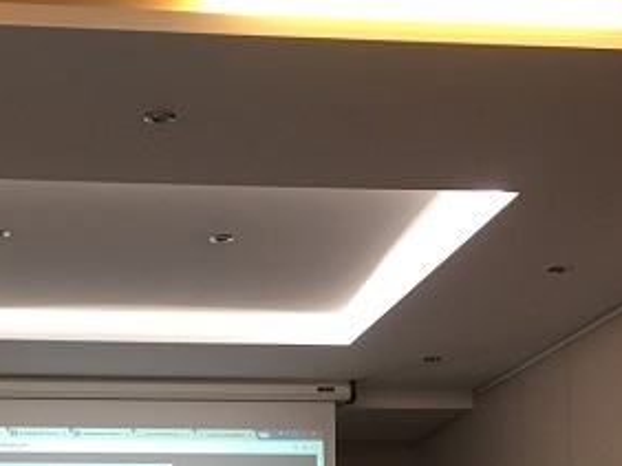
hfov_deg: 26.5
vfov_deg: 19.1
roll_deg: -0.8
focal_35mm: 72
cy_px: 578
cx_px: 115
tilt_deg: +5.9
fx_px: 1293
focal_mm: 4.15
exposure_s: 1/33
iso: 50
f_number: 2.2
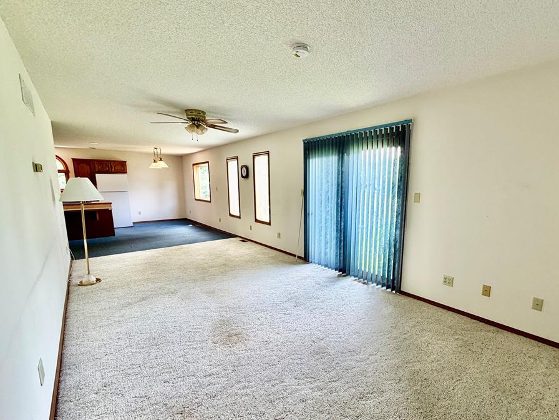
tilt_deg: -9.3
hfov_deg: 94.0
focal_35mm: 16
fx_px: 258
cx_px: 316
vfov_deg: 78.0
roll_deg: -0.2
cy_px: 225
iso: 125
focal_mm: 2.22
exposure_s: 1/121
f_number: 2.2
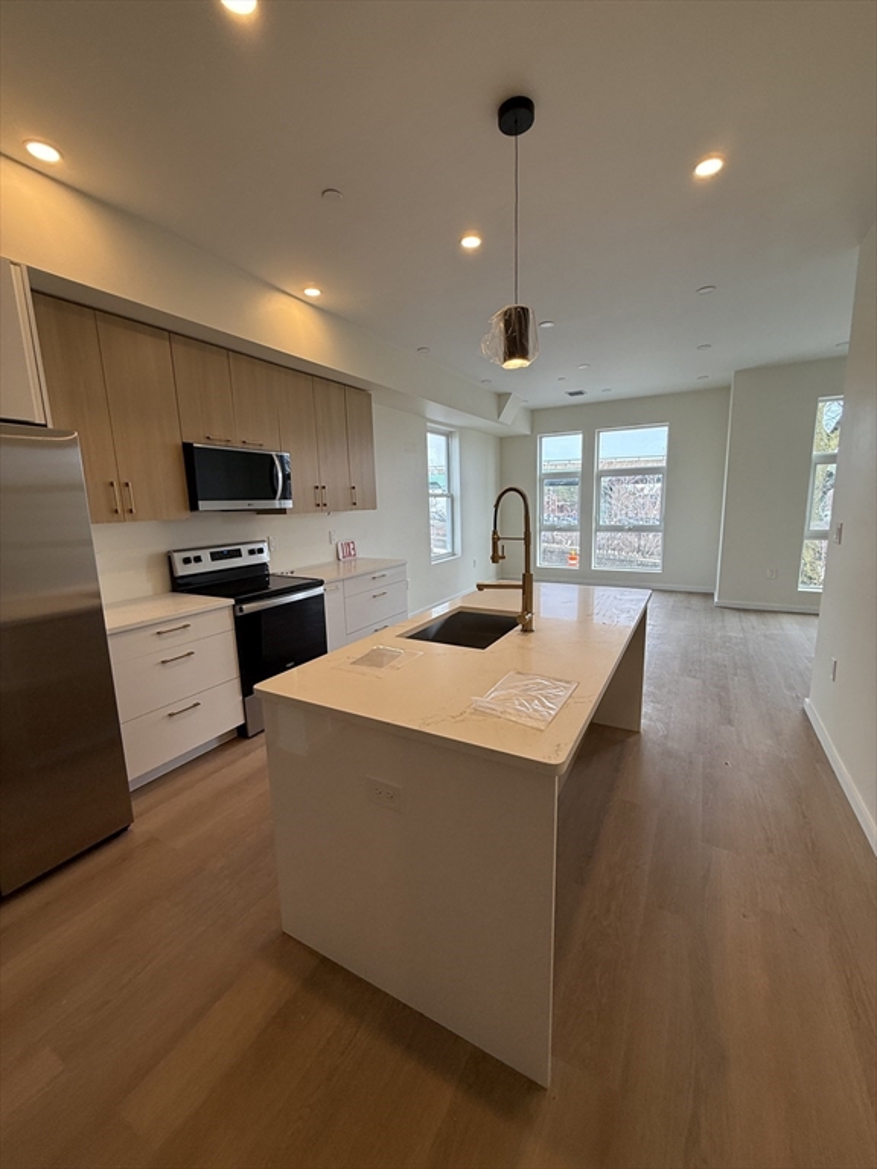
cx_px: 438
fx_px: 473
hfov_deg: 85.7
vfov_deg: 102.1
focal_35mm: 14
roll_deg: +1.6
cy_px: 584
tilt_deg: -10.1
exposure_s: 1/150
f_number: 2.2
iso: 64
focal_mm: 2.22
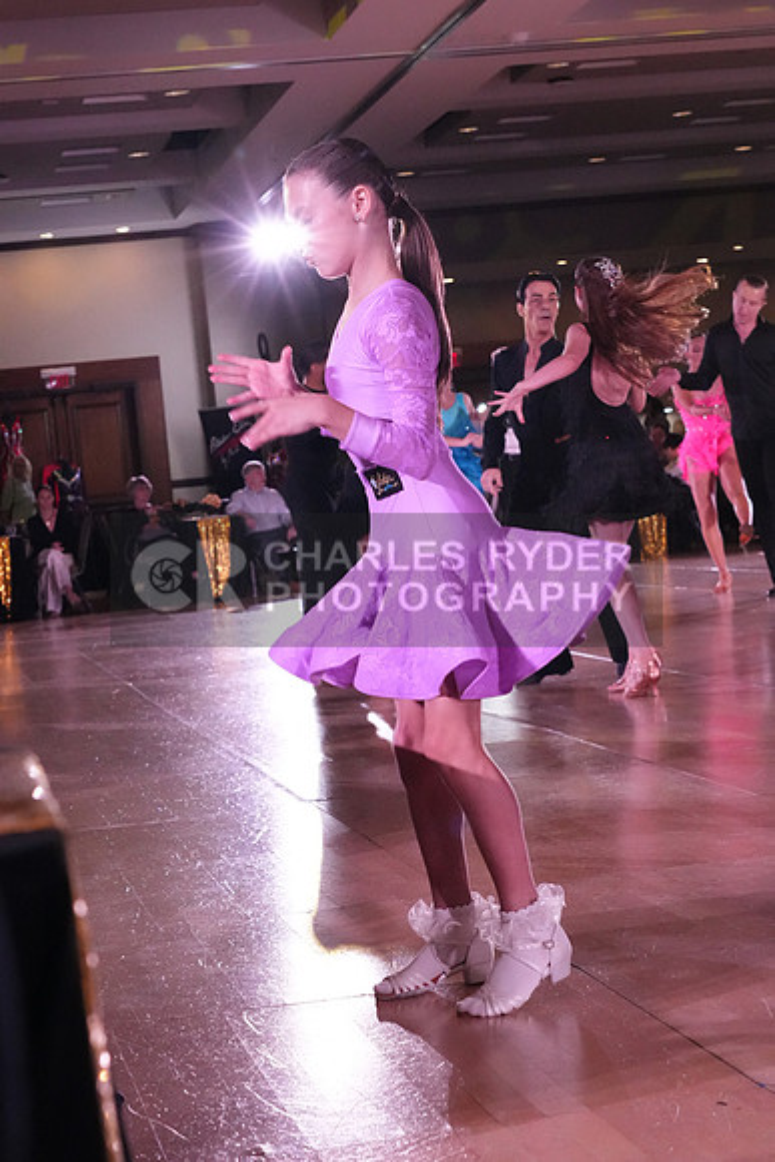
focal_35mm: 78
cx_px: 388
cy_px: 581
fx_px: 2517
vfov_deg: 26.0
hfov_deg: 17.5
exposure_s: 1/400
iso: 8000
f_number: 7.1
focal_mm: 52
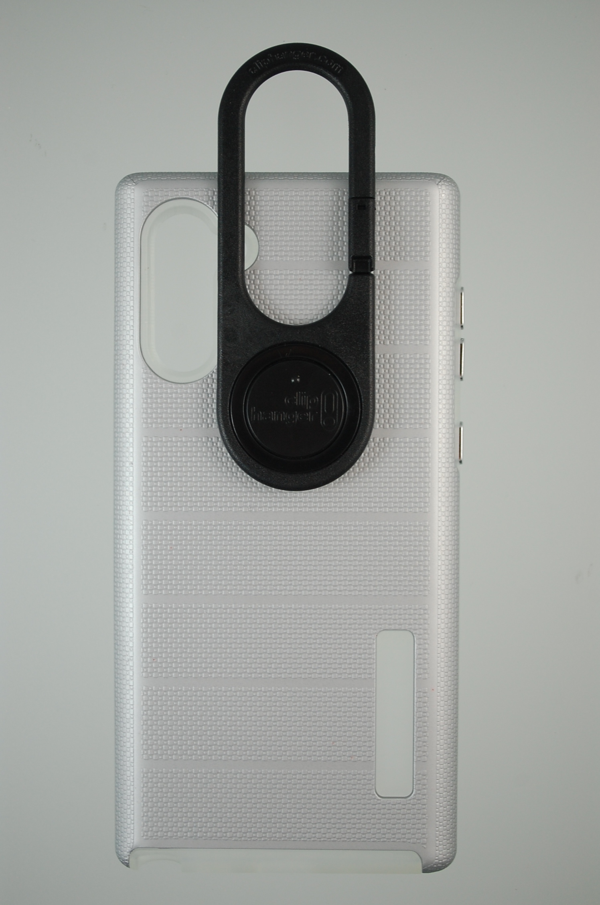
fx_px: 1430
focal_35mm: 57
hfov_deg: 23.7
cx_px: 300
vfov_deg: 35.1
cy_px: 452
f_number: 5.3
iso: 400
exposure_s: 1/60
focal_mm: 38
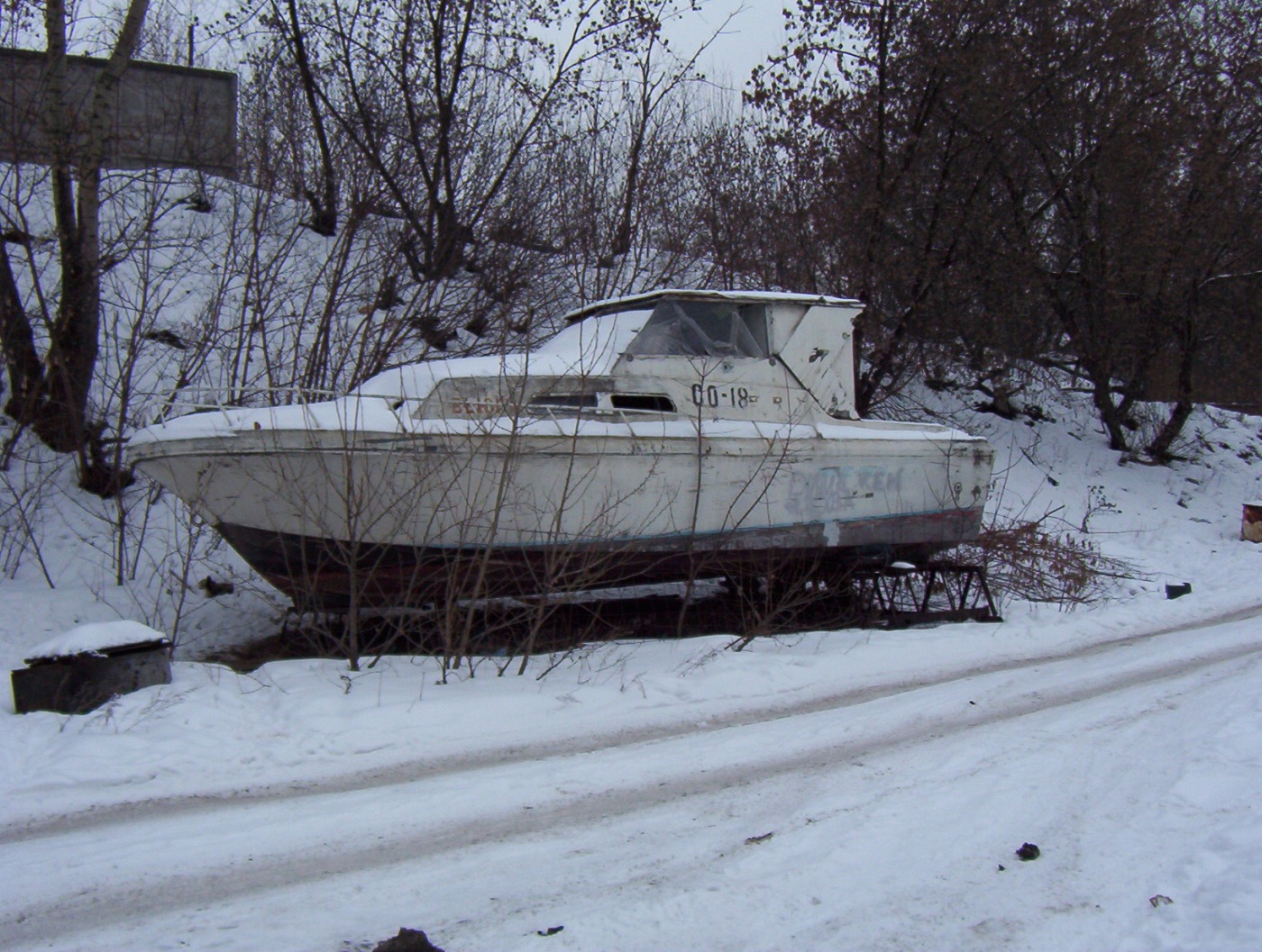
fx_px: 1316
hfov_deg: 51.2
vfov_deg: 39.8
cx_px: 631
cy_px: 476
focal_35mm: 36
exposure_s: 1/57.6
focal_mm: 5.54
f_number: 2.76
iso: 100
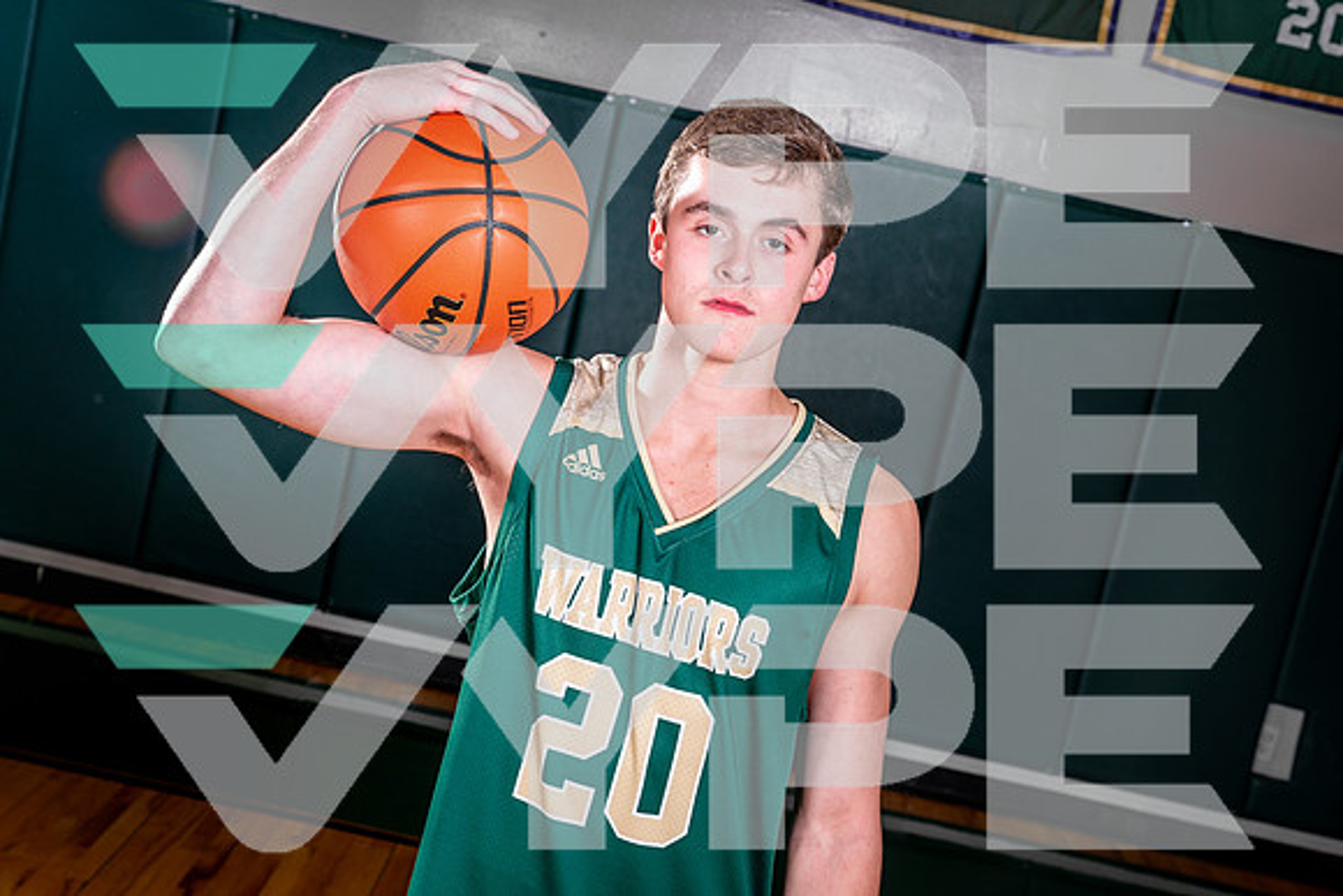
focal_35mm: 53
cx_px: 672
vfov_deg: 25.5
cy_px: 448
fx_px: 1978
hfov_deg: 37.5
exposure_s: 1/60
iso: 200
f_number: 8
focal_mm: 53
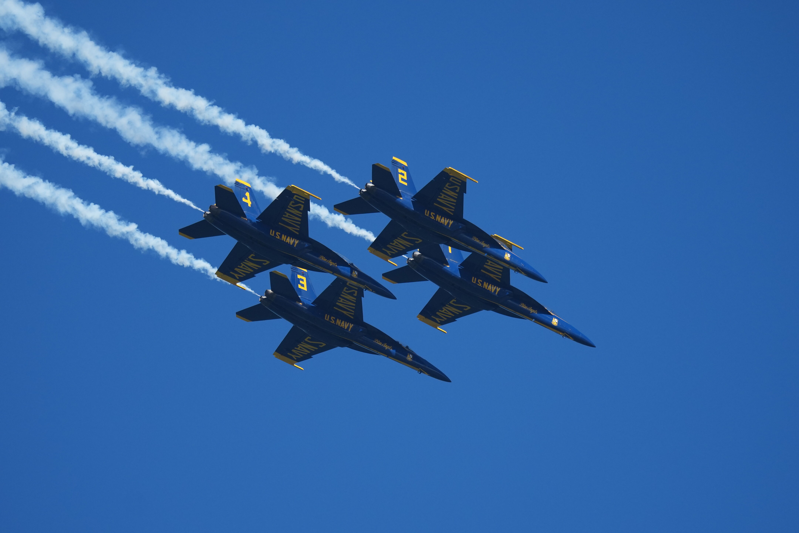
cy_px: 266
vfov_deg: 3.1
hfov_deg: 4.6
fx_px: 9987
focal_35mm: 450
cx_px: 400
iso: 400
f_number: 4.5
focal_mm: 300
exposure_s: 1/3200
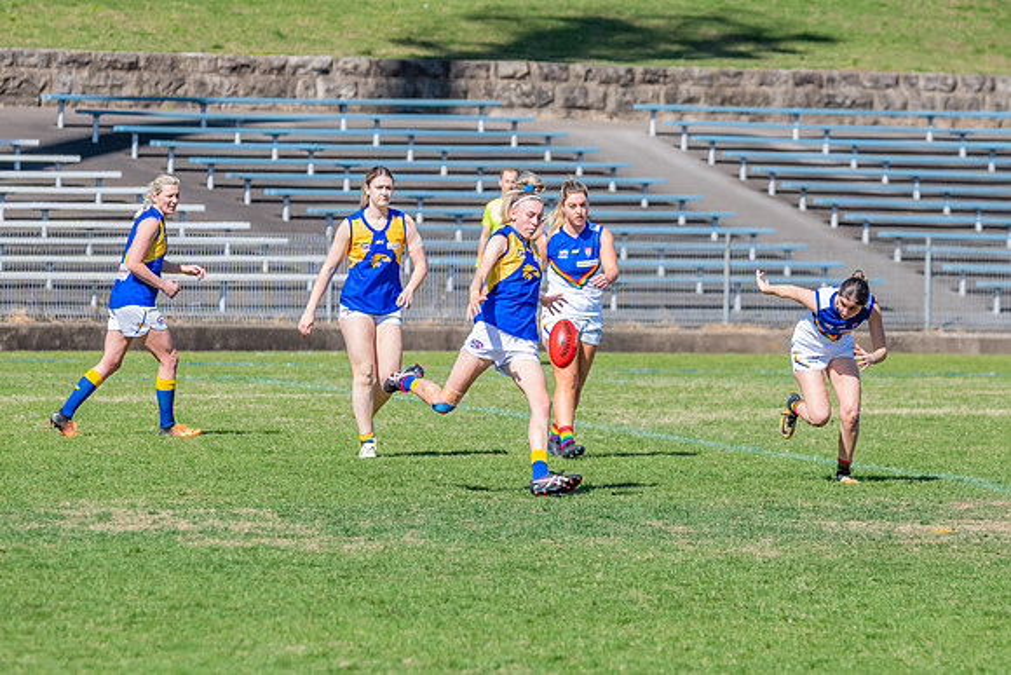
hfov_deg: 5.2
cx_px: 522
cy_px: 387
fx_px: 11071
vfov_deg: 3.5
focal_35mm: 394
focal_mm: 320
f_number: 8
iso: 800
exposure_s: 1/1600
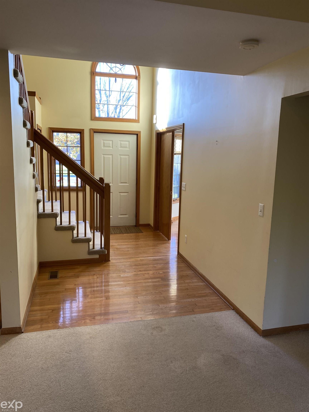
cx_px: 154
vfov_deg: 67.3
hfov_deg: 53.1
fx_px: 309
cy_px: 206
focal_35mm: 26
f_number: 1.8
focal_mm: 4.25
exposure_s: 1/120
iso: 80
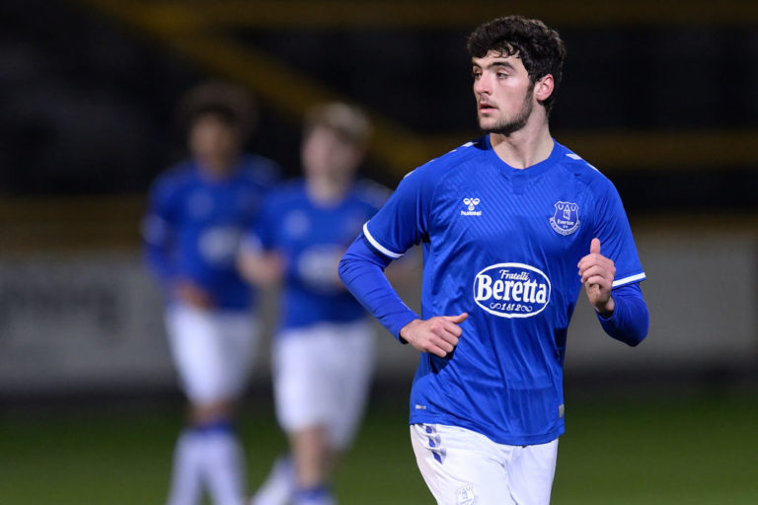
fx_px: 8422
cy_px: 252
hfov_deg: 5.2
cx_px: 379
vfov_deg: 3.4
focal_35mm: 400
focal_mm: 400
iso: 5000
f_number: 2.8
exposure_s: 1/1000
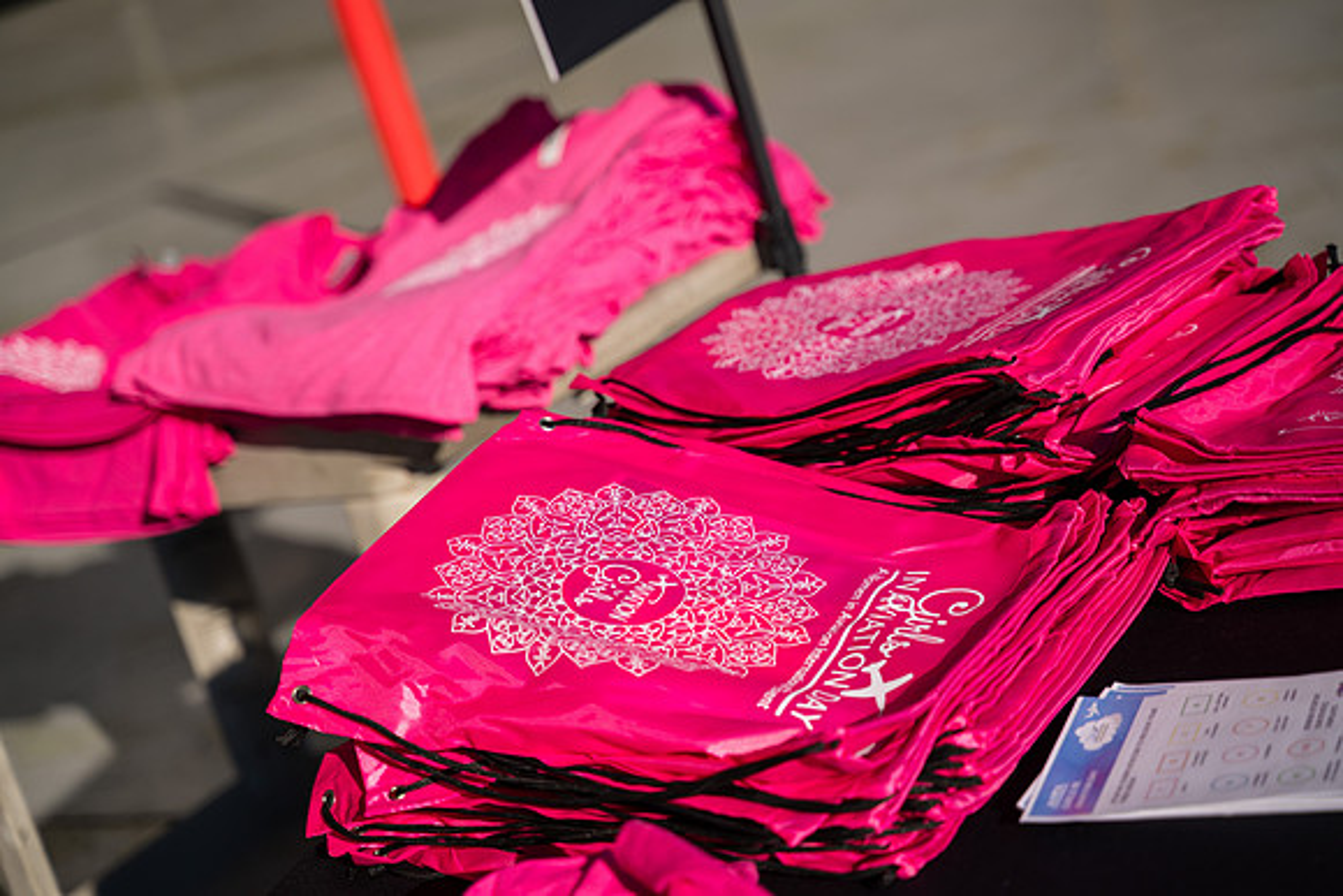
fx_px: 2798
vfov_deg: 18.2
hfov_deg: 27.0
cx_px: 672
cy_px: 448
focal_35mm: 75
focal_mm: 75
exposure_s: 1/1600
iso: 100
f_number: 3.2
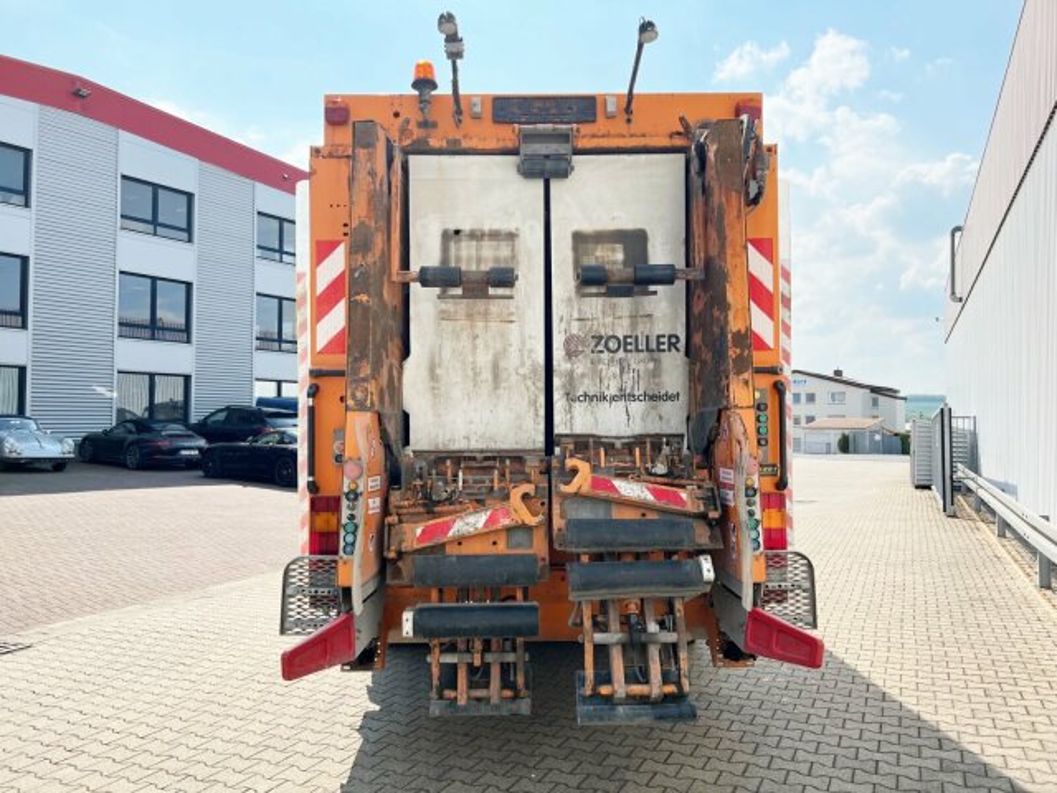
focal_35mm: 26
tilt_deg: +1.8
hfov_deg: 67.3
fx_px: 794
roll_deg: -0.1
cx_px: 528
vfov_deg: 53.1
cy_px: 396
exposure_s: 1/4444
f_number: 1.5
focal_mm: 5.7
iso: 50
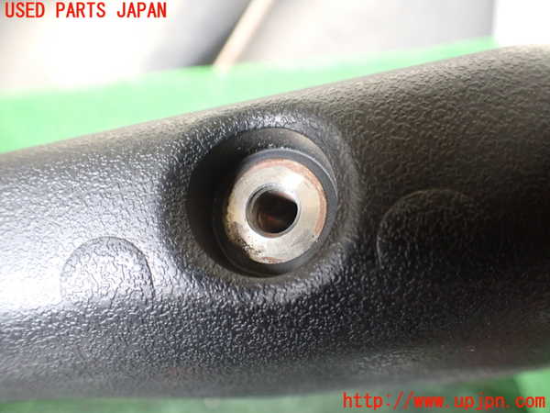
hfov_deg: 60.0
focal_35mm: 30
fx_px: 477
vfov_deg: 46.8
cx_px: 275
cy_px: 206
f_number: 2.3
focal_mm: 5.4
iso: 800
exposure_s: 1/40
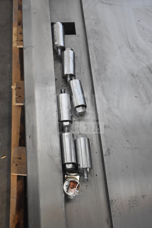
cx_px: 76
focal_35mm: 60
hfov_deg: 22.6
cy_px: 114
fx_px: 380
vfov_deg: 33.4
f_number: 4.8
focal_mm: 40
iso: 3200
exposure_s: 1/60
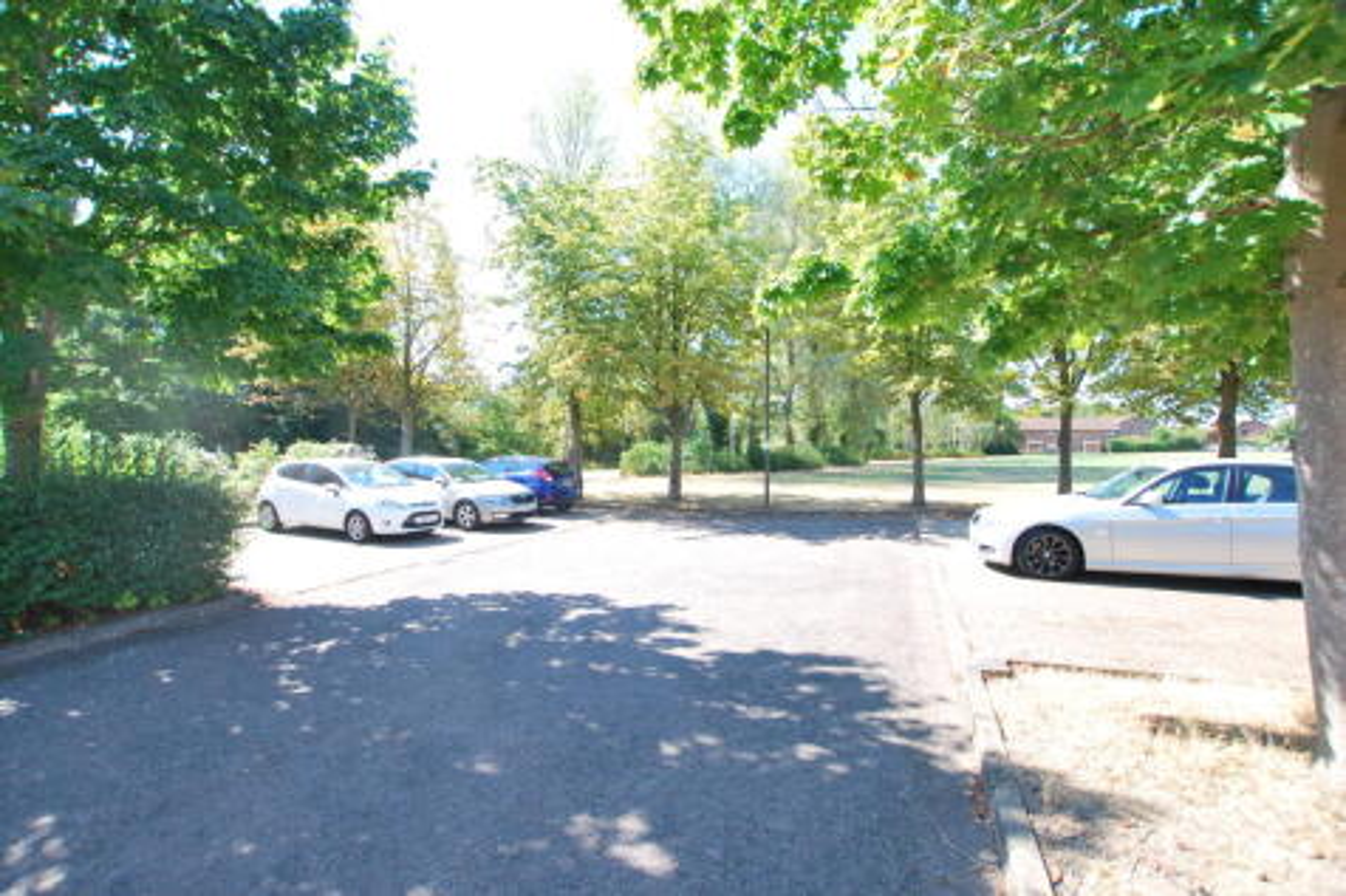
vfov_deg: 77.3
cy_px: 448
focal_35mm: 15
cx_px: 673
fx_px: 561
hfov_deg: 100.4
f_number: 5
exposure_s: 1/100
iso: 100
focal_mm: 10
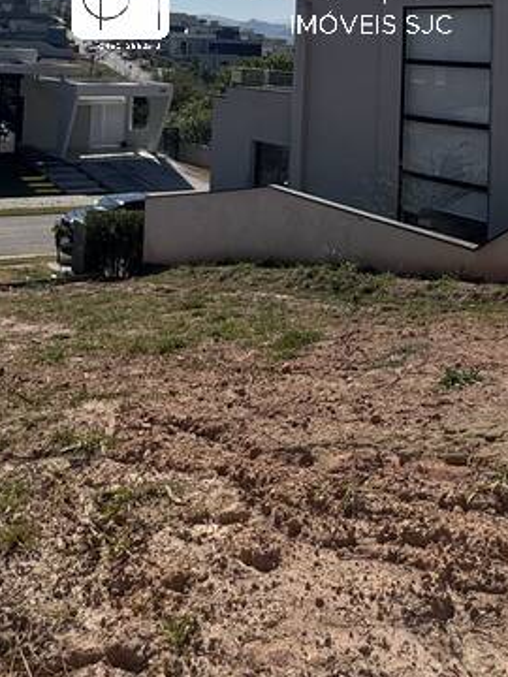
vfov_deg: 39.3
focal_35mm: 42
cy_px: -8
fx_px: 822
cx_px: 262
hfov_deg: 34.3
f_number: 2.2
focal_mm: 2.22
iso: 40
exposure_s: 1/3906
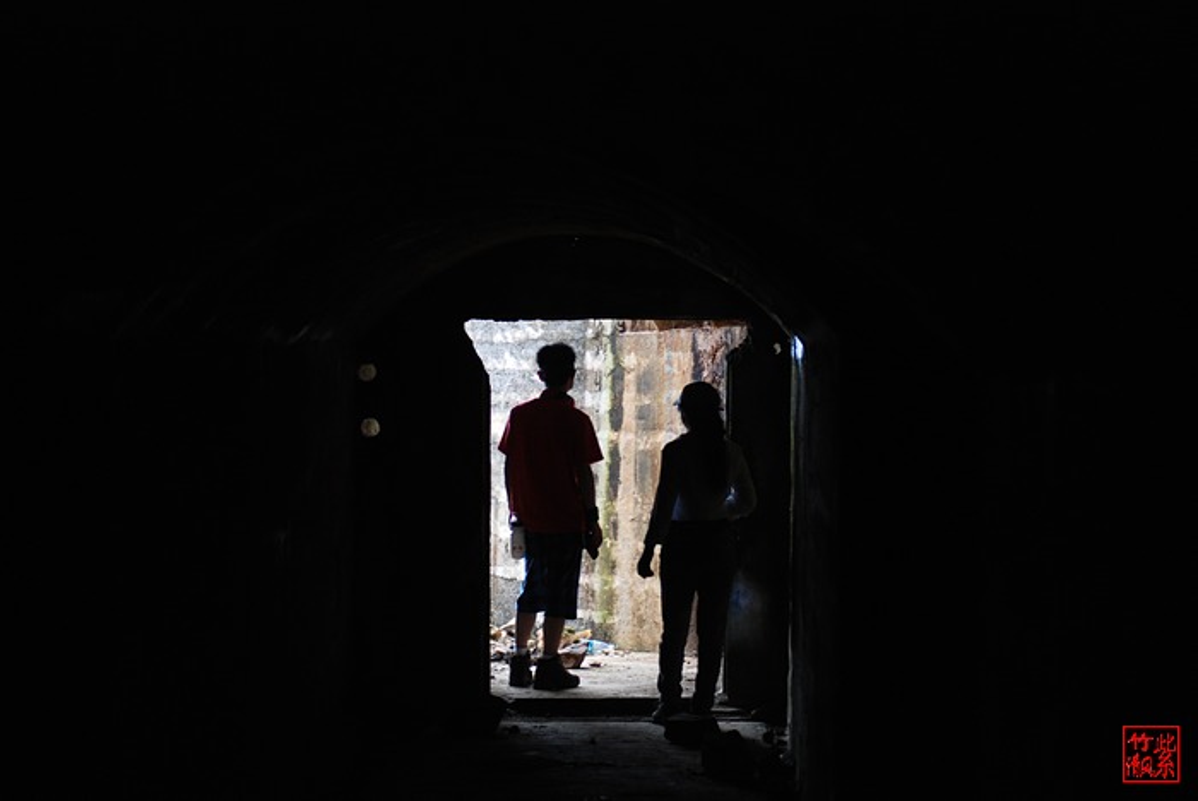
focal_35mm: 120
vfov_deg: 11.4
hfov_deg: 17.0
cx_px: 599
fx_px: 3997
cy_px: 400
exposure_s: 1/50
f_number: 3.5
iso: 320
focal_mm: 80
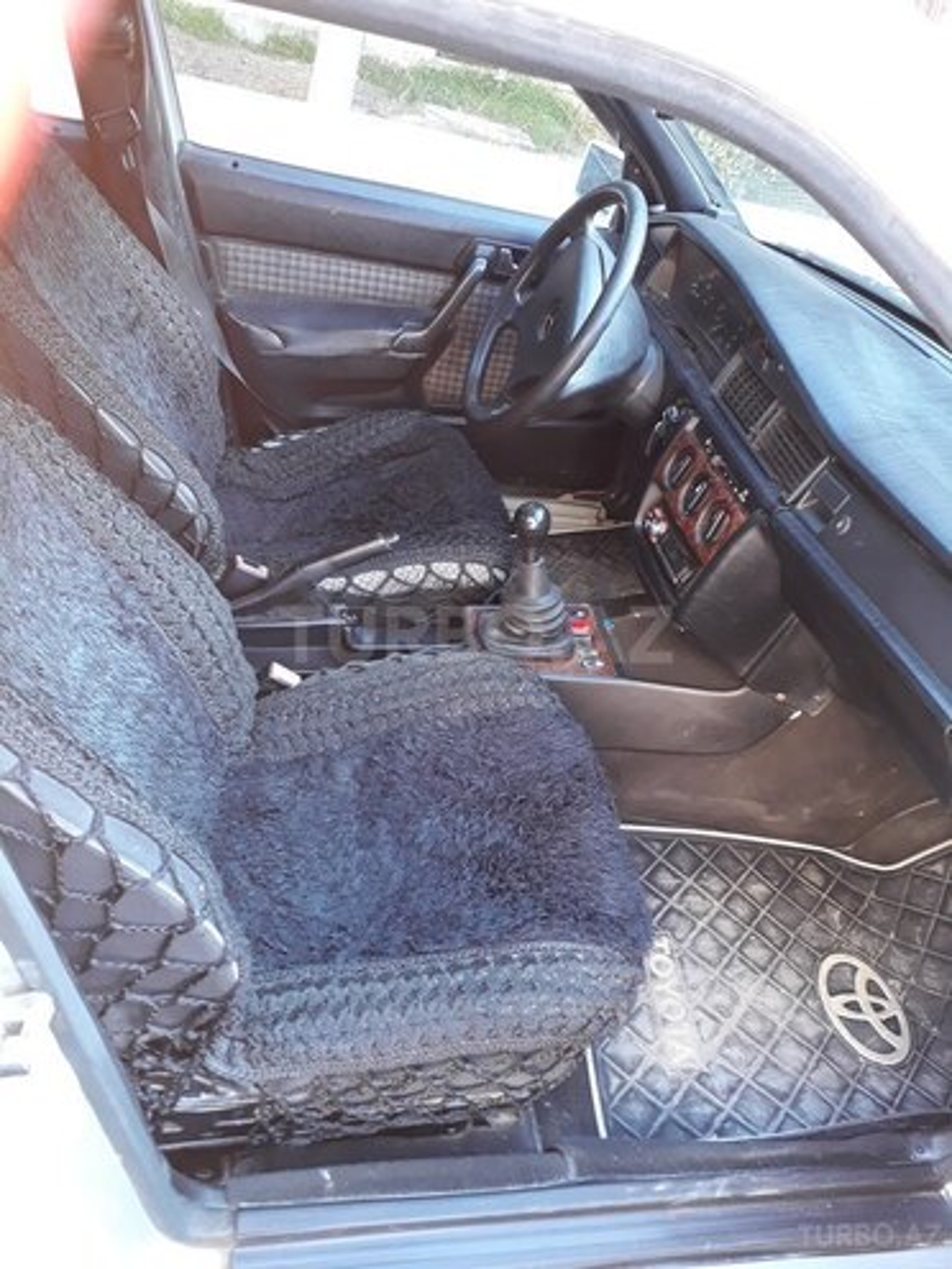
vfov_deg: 65.3
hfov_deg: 51.4
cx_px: 476
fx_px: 990
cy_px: 634
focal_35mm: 27
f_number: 1.9
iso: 80
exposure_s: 1/33
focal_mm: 3.6
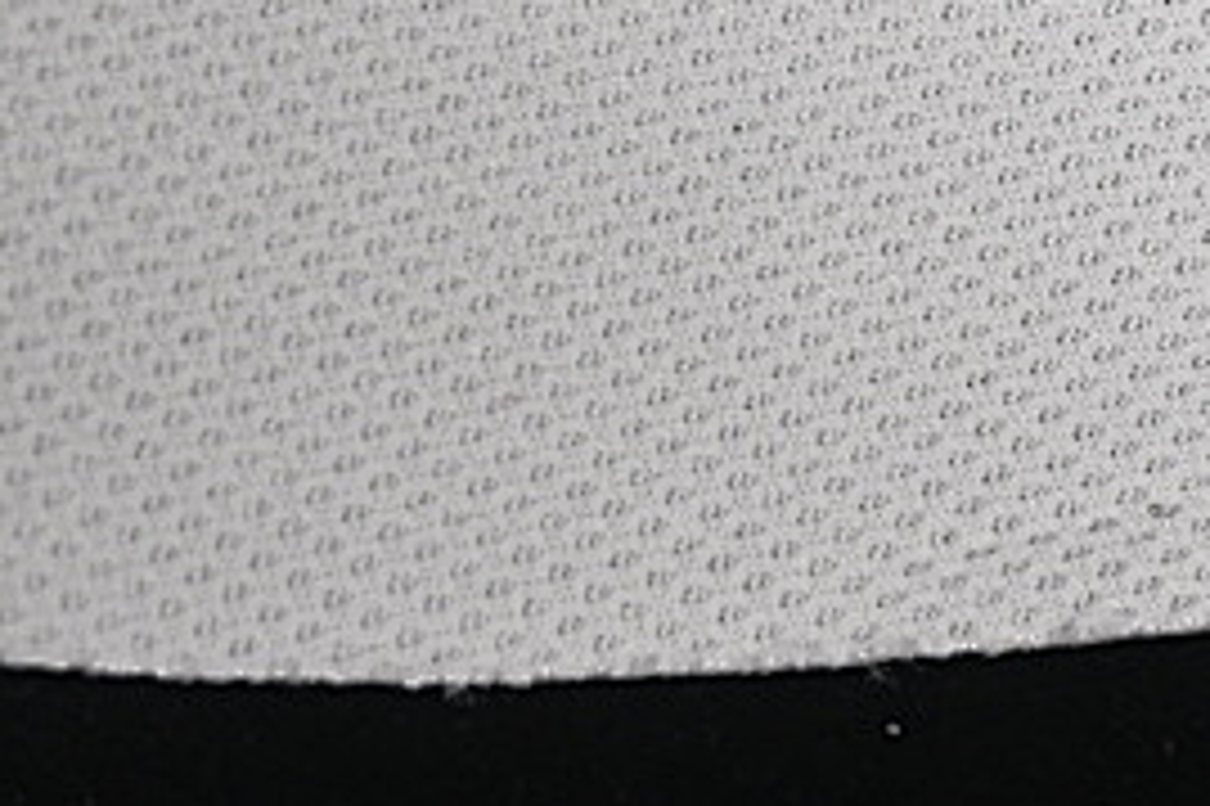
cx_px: 1556
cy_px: -230
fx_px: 10110
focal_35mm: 301
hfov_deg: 6.8
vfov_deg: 4.5
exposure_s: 1/60
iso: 160
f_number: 6.3
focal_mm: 50
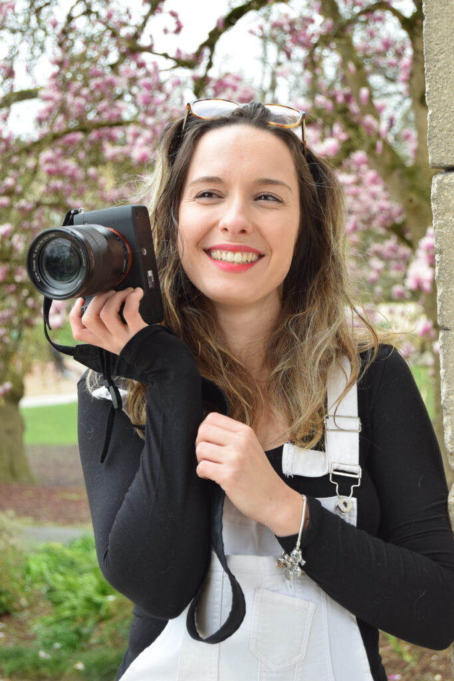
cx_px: 227
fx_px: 1560
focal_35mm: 82
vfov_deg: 24.6
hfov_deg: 16.6
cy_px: 340
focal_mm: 55
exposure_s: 1/500
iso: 1250
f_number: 5.6
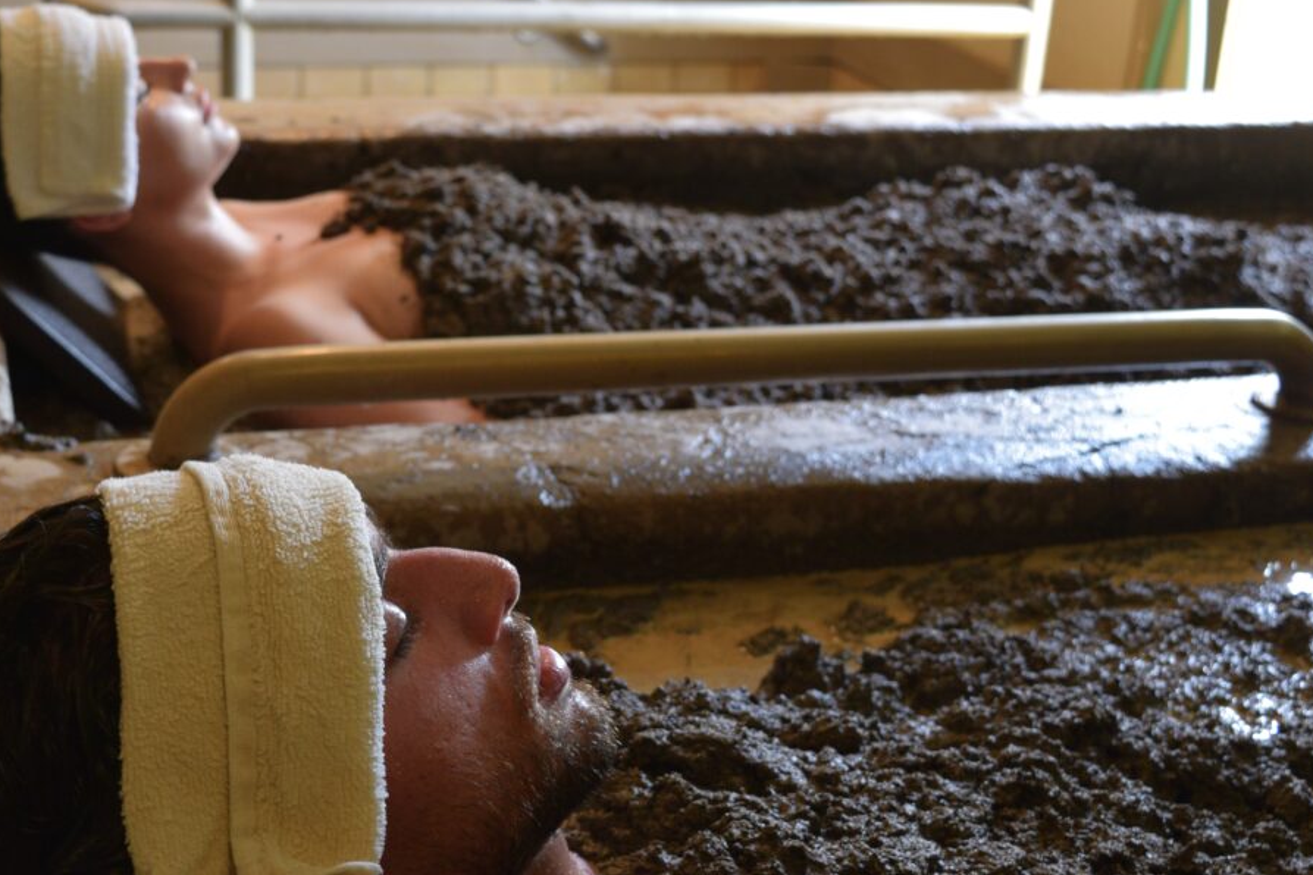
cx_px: 580
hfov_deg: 36.2
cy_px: 413
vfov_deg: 24.6
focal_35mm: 55
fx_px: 2006
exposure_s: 1/15
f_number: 6.3
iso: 800
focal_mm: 32
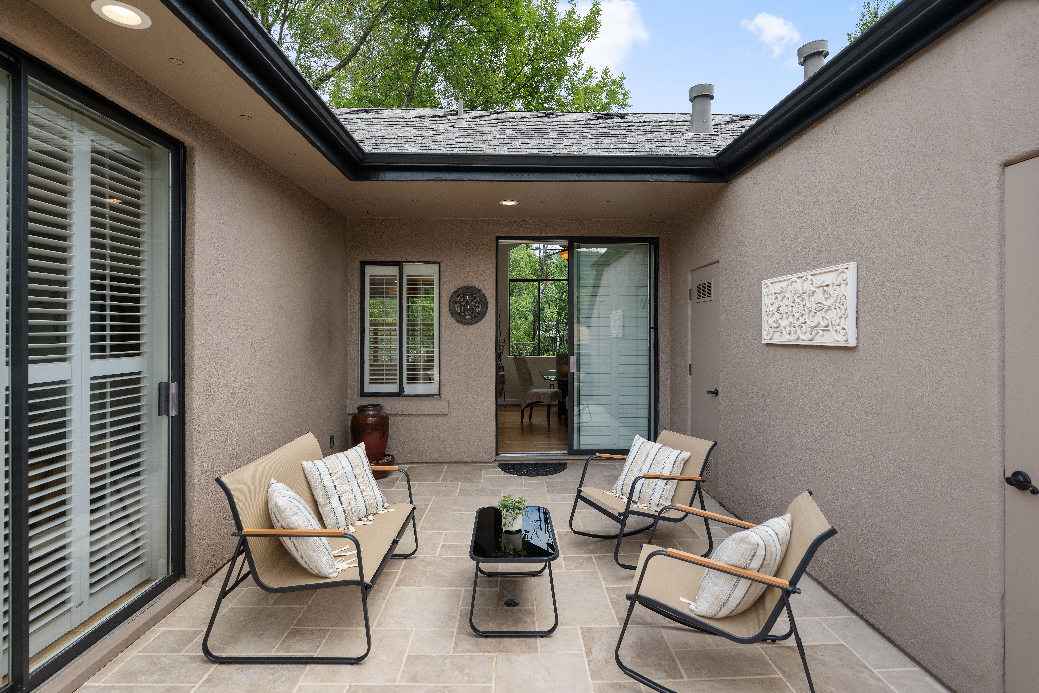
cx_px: 520
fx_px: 505
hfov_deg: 91.6
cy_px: 346
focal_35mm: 18
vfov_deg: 68.9
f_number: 6.3
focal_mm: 17.5
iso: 400
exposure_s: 1/200
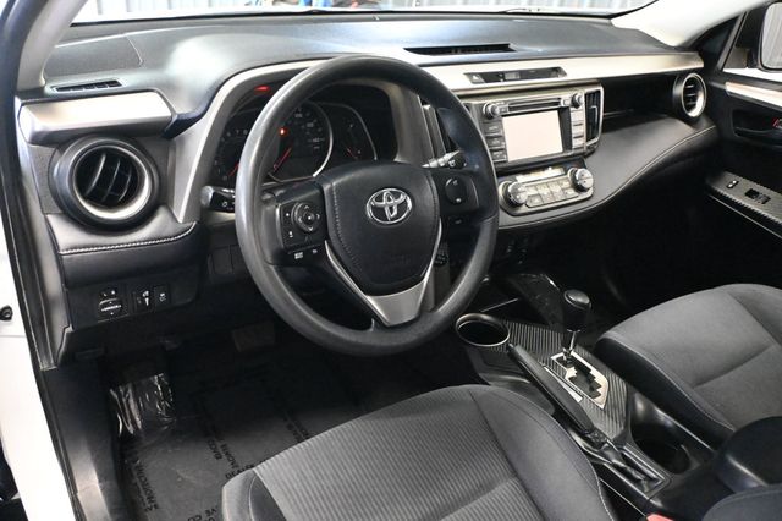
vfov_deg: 44.6
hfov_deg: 63.2
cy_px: 260
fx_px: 635
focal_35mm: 29
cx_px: 391
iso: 12800
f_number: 3.8
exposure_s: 1/60
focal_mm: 19.5
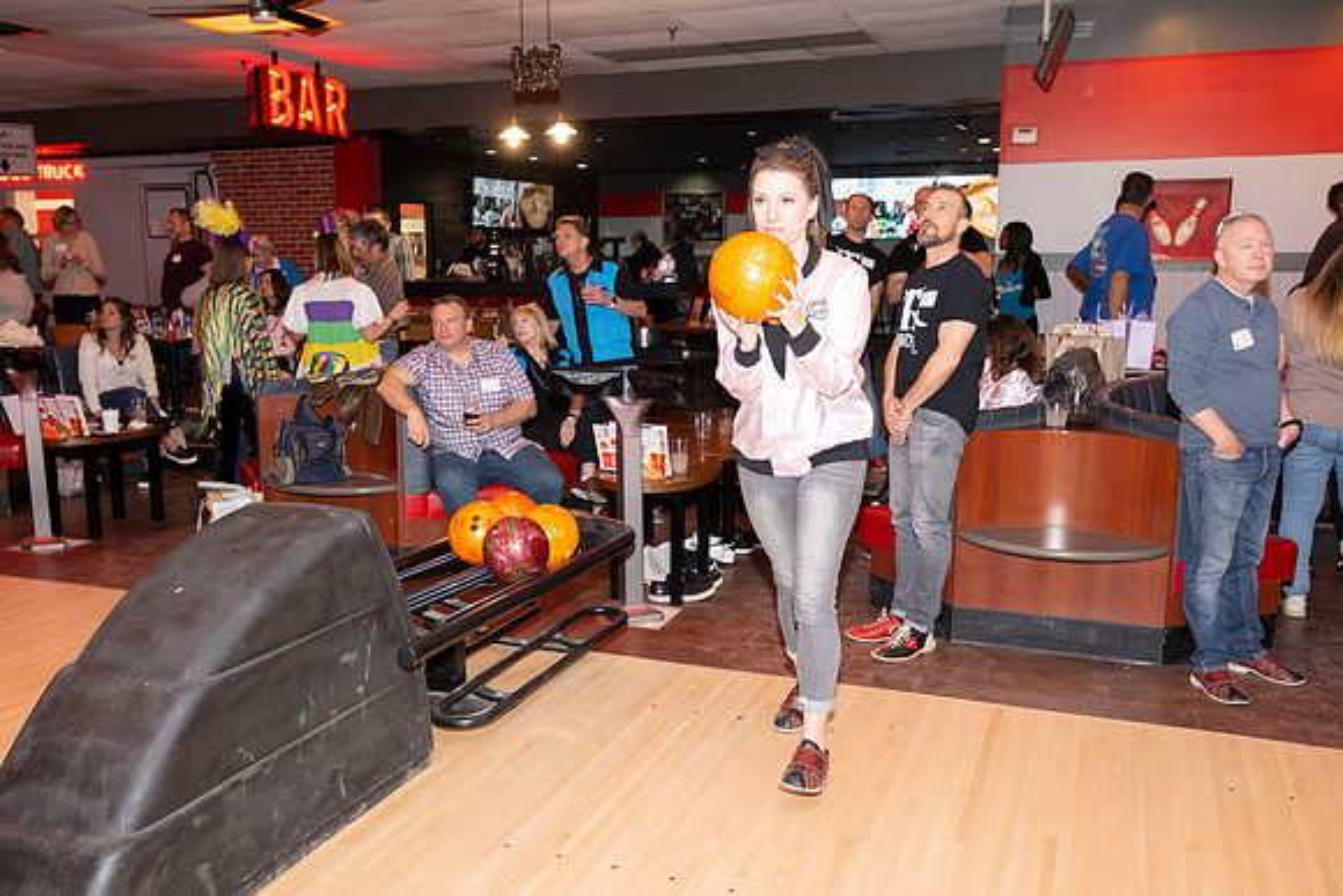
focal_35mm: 32
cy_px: 448
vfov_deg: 41.7
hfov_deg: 59.5
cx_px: 672
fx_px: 1175
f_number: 5.6
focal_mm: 31.5
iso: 2000
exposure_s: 1/100
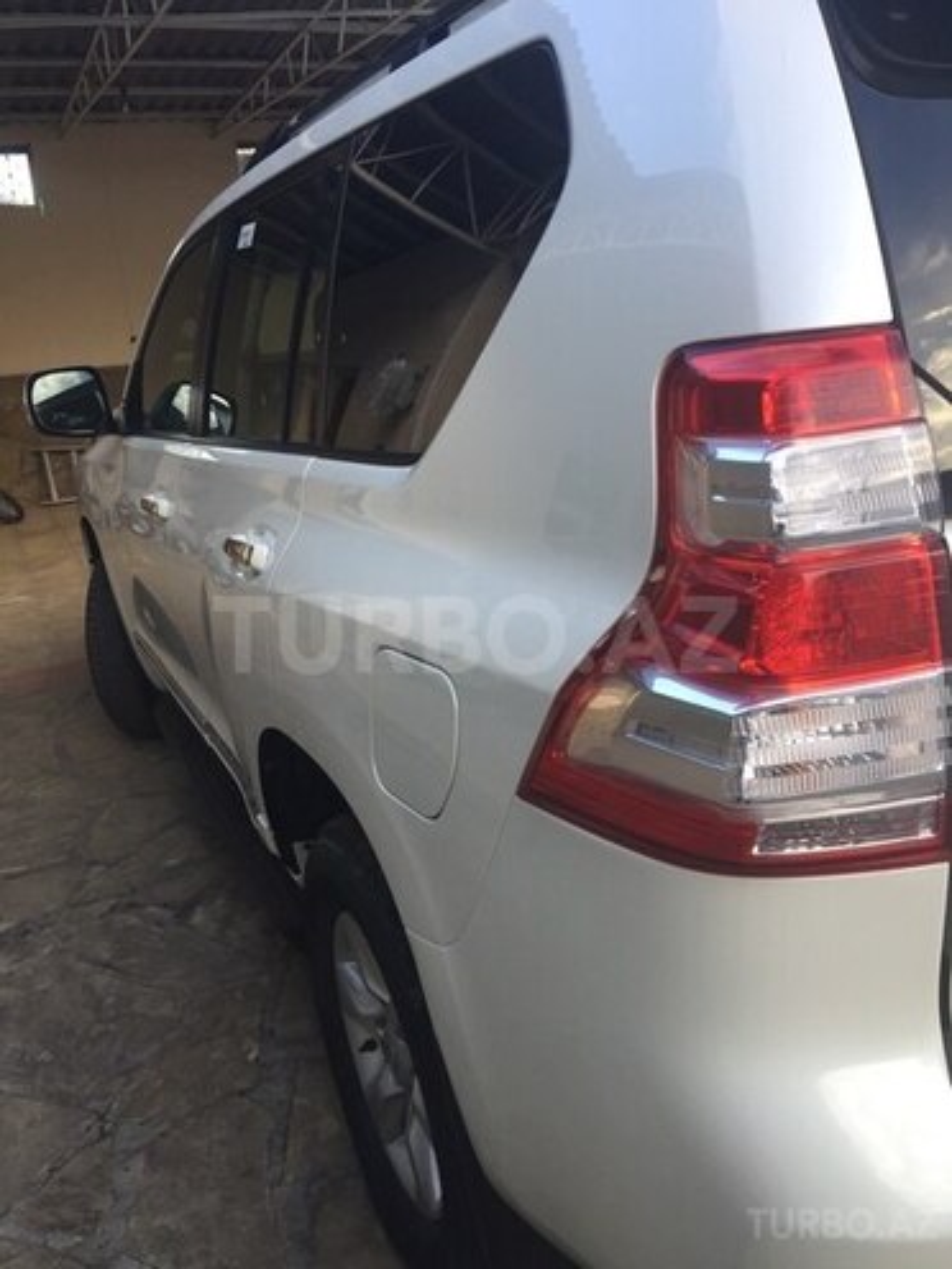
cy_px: 634
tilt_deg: -16.7
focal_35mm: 29
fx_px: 1063
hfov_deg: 48.2
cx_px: 476
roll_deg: +5.3
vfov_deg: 61.7
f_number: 2.2
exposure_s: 1/100
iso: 40
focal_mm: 4.15
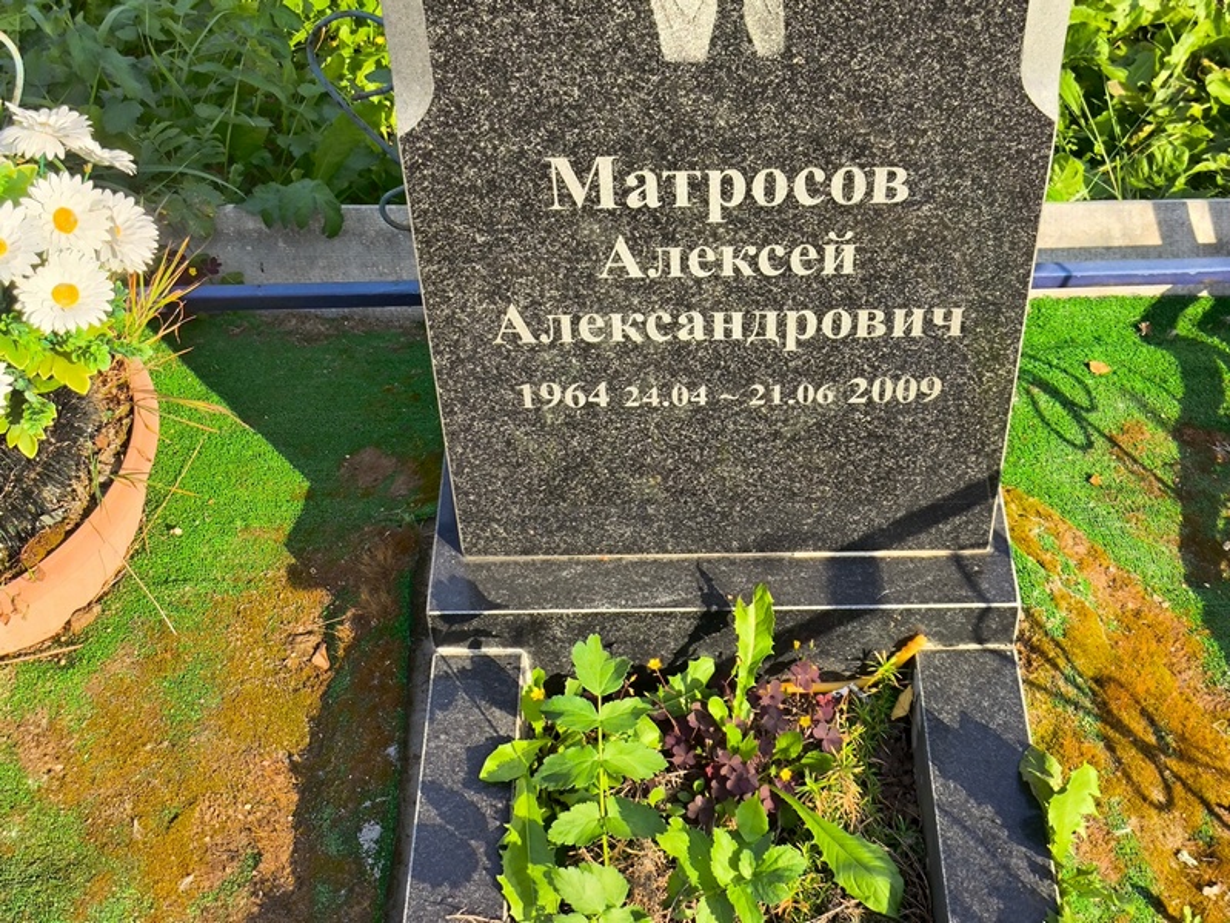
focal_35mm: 50
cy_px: 462
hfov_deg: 38.2
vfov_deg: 29.1
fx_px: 1777
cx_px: 615
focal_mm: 4.71
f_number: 1.7
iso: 50
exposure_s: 1/721
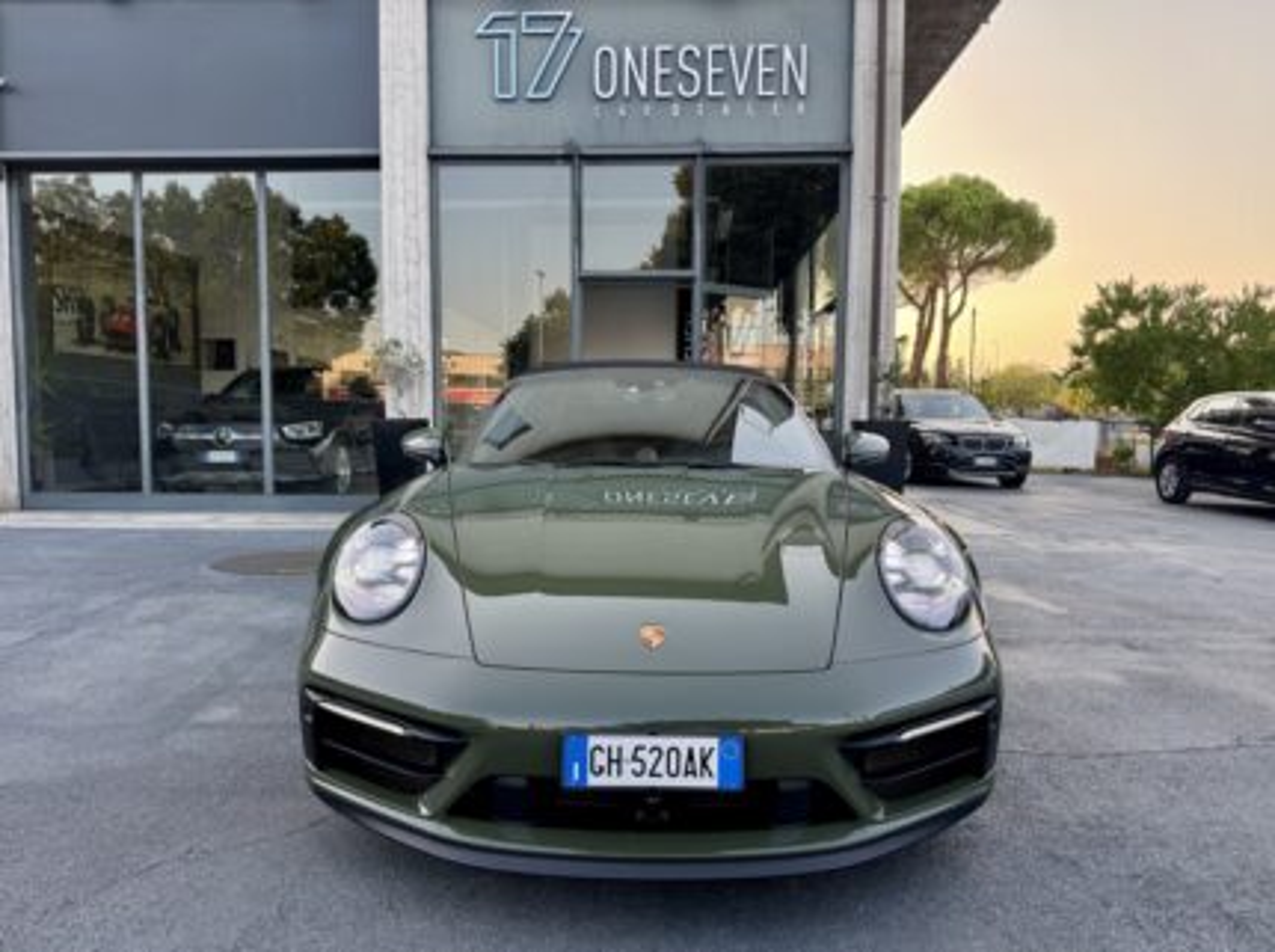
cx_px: 638
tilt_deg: -2.5
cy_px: 476
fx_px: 883
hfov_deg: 71.7
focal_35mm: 24
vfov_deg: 56.7
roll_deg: +0.4
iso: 64
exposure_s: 1/211
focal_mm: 6.76
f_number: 1.78
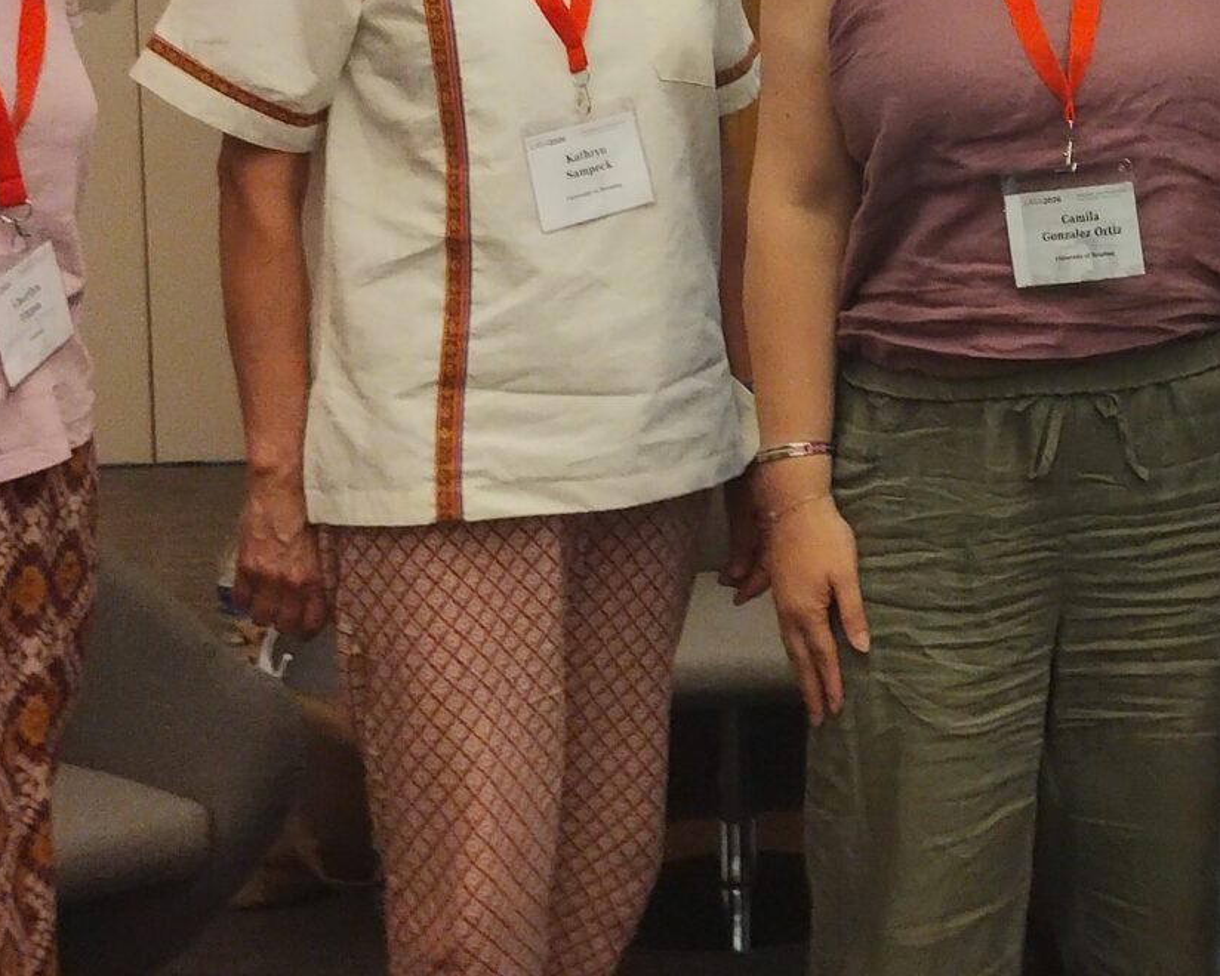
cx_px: 1202
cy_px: -1
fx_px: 3069
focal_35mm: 85
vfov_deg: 17.6
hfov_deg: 21.7
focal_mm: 4.27
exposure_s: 1/50
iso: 784
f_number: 1.8
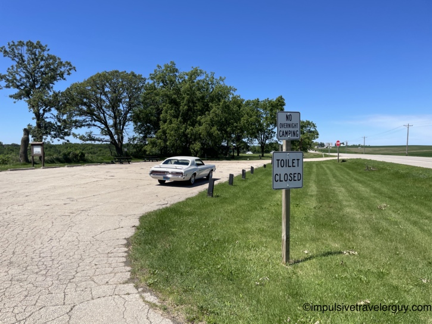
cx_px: 216
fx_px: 325
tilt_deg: -6.7
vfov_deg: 53.1
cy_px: 162
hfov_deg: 67.3
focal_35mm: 26
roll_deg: -1.9
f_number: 1.6
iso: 32
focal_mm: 4.2
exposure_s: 1/4132
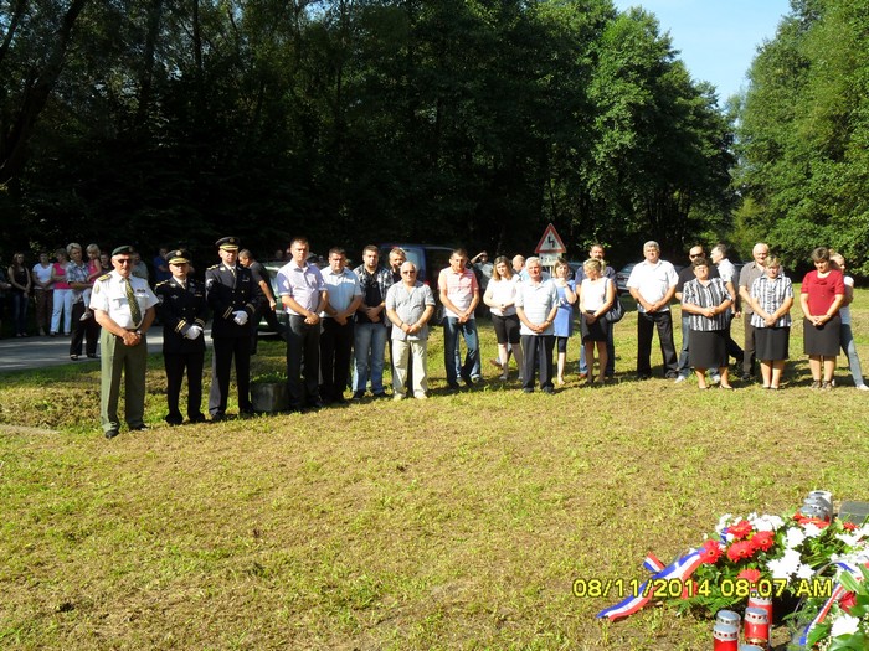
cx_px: 434
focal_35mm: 37
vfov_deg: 38.7
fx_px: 929
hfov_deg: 50.1
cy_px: 326
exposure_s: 1/500
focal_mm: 6.6
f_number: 4
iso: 100
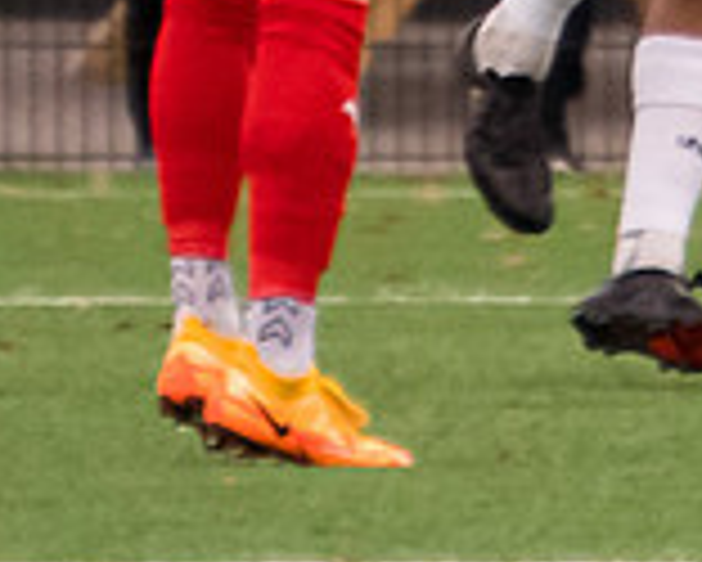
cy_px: -859
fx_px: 61890
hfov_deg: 0.6
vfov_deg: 0.5
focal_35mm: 2977
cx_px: 1345
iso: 2000
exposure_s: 1/1000
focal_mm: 280
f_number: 4
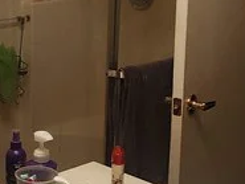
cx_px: -33
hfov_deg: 24.9
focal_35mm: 72
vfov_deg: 20.4
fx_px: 510
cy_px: 62
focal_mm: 2.2
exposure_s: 1/60
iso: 80
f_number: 2.2
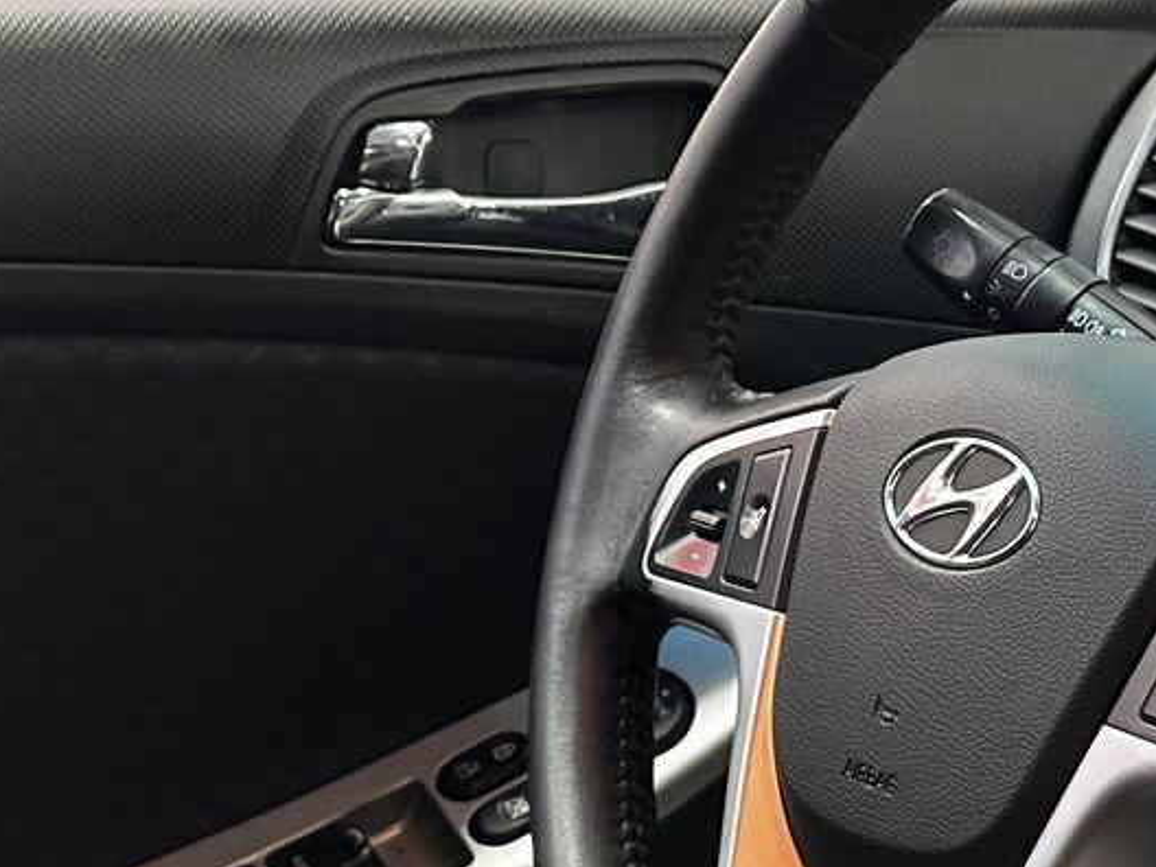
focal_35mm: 131
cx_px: 1178
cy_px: 617
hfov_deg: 14.8
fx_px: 4375
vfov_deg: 11.3
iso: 500
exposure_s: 1/33
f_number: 1.78
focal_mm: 6.86
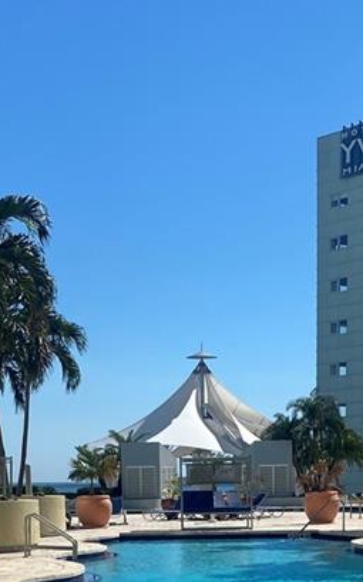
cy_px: 690
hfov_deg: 16.1
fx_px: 1282
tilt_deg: -8.3
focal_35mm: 81
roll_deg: -0.3
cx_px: 218
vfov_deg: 23.4
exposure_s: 1/5236
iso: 32
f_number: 1.8
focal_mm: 4.25
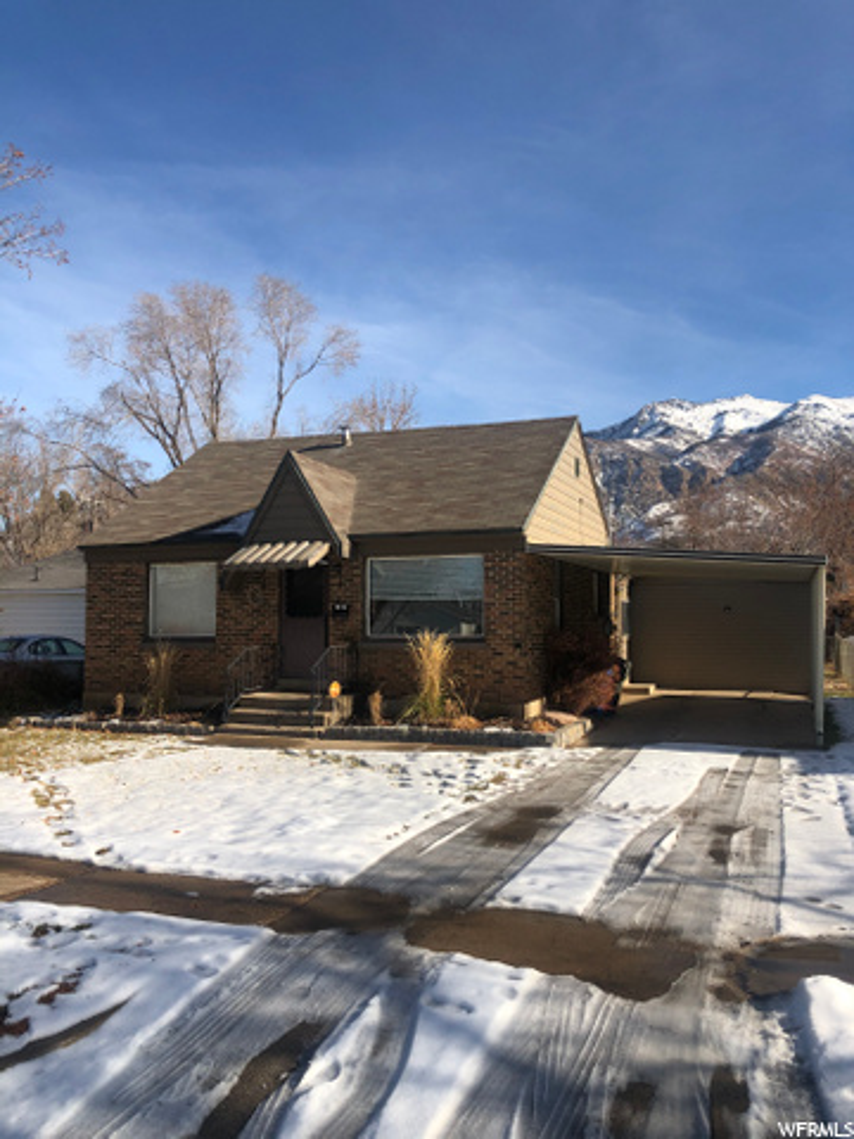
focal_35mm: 28
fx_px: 921
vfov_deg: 63.4
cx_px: 427
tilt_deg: +4.3
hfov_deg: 49.7
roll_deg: +0.1
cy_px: 570
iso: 20
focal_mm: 3.99
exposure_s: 1/2088
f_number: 1.8
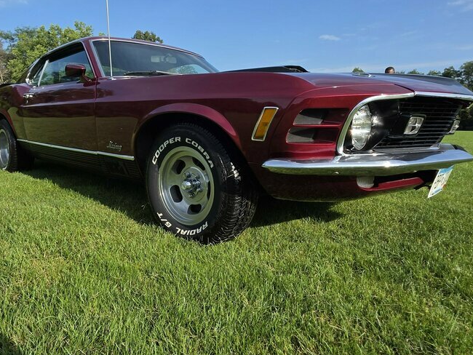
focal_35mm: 24
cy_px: 175
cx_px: 175
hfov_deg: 70.3
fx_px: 328
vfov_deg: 56.8
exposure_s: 1/1794
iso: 40
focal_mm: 2.2
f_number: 1.9
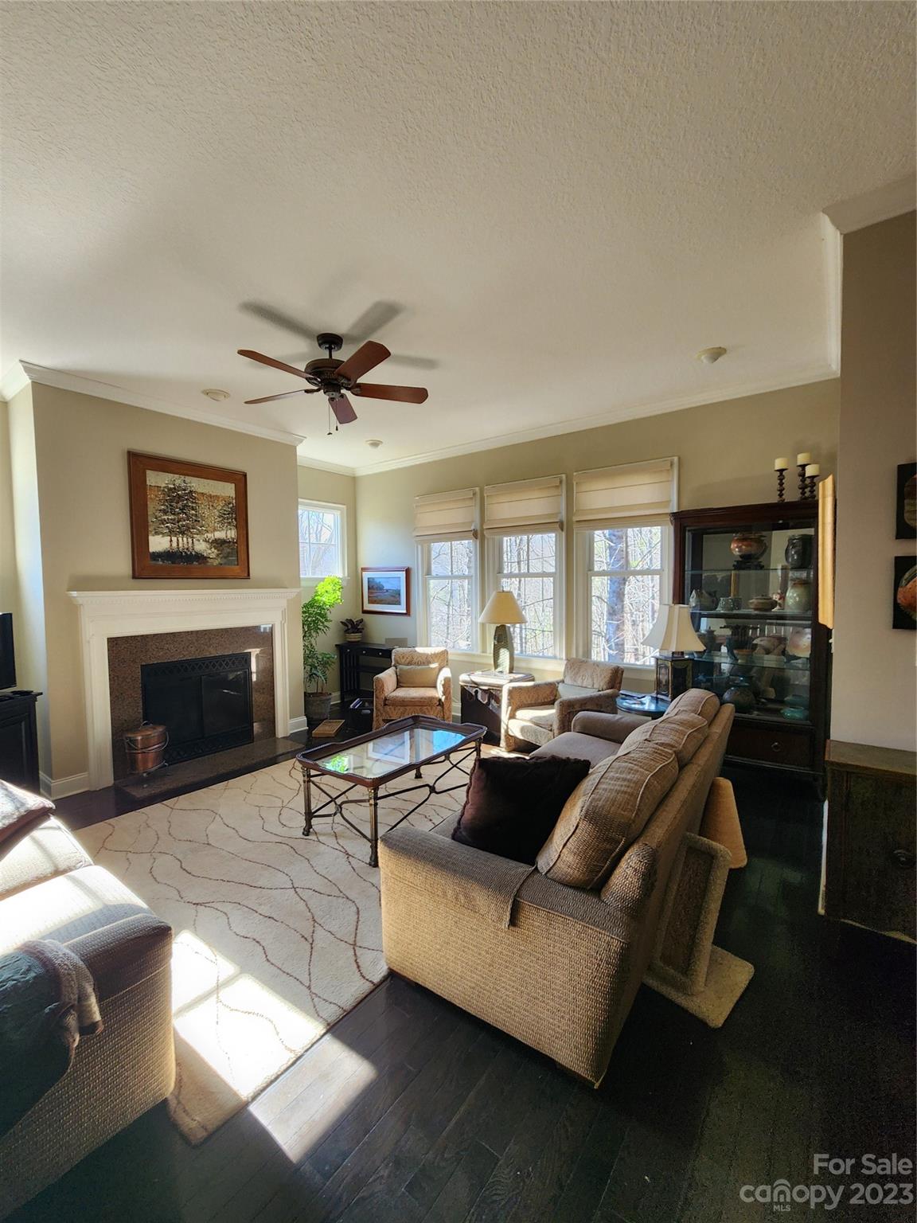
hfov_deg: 89.9
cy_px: 612
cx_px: 458
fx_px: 459
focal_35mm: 13
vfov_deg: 106.2
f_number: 2.2
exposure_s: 1/60
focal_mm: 2.2
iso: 125
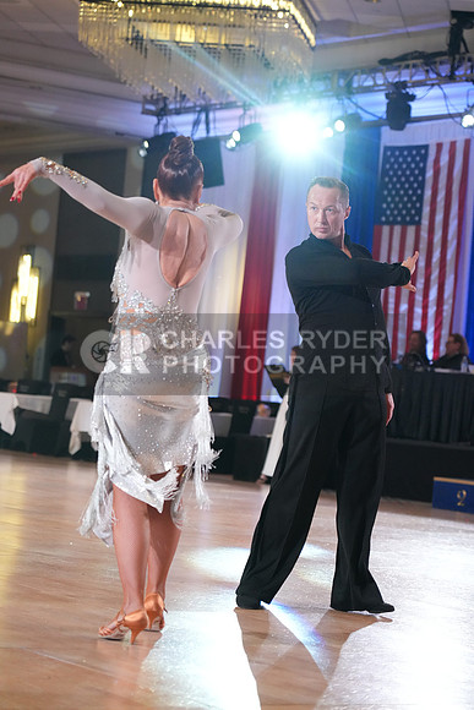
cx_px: 237
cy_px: 355
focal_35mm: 101
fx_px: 1993
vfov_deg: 20.2
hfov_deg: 13.6
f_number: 4
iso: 5000
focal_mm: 101
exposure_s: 1/500
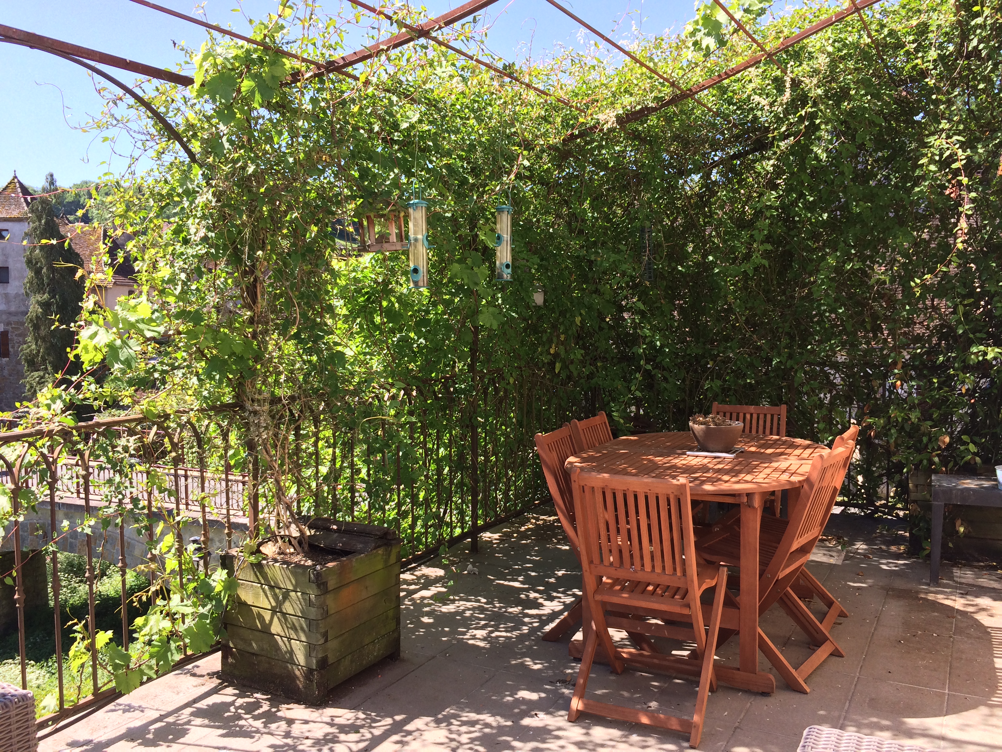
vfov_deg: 48.2
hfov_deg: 61.7
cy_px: 376
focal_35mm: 29
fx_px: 839
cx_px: 501
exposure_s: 1/641
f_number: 2.2
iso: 32
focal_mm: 4.15
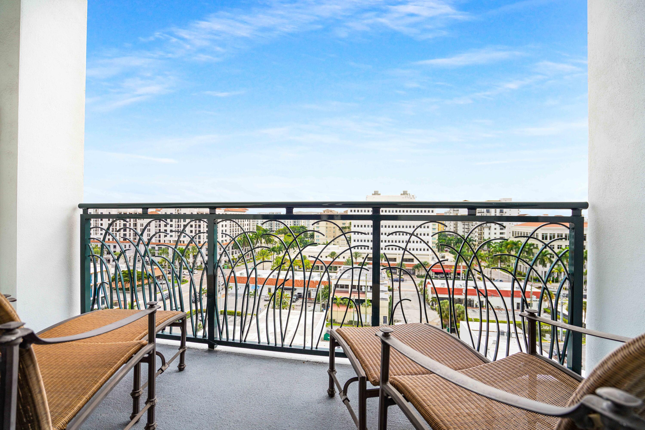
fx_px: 287
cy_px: 215
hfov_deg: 96.7
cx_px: 322
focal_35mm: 16
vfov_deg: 73.7
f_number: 4
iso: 160
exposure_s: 1/1000
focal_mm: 16
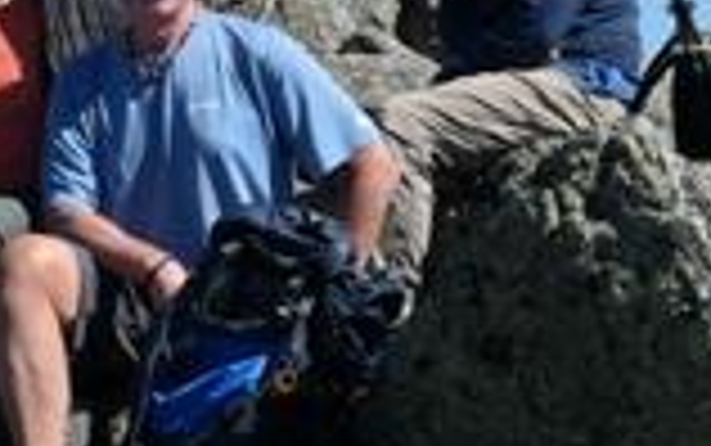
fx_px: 2191
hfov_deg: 17.6
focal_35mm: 113
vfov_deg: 11.6
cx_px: -126
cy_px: 101
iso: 125
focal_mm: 12.8
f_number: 3.5
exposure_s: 1/1600
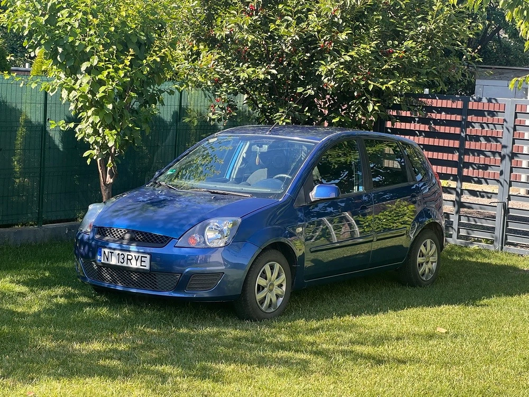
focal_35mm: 77
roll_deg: -3.0
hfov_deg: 25.3
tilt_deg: -6.1
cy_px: 198
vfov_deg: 19.1
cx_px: 264
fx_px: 1177
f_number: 2.8
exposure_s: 1/107
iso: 32
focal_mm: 9
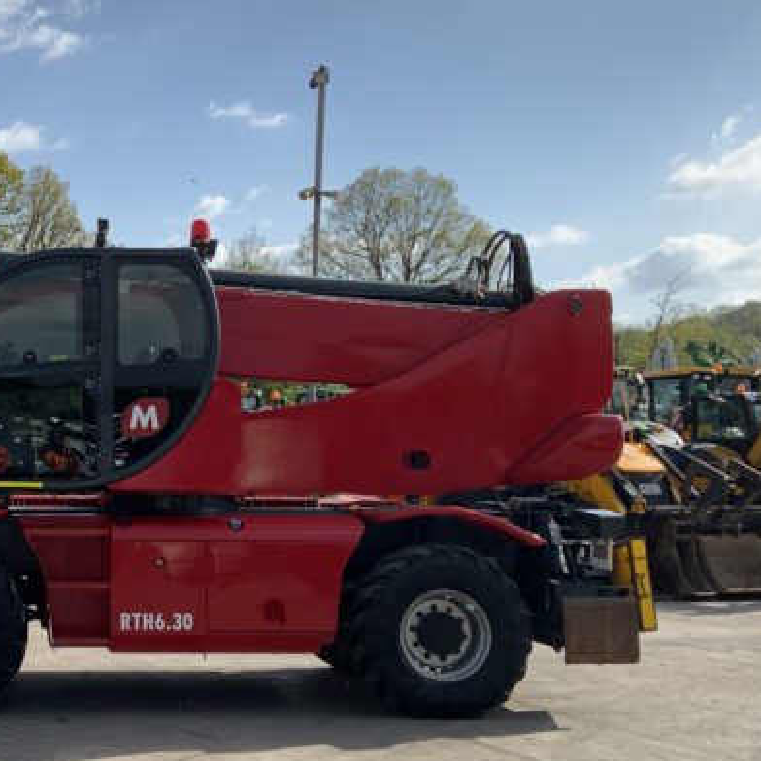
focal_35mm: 67
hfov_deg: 24.9
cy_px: 355
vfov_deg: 25.7
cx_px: 70
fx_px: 1666
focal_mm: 3
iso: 16
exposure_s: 1/1195
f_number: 1.8
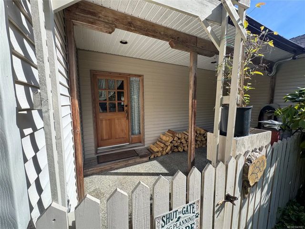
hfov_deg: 102.1
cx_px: 152
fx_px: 123
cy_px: 114
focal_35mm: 14
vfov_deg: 85.7
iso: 40
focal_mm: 2.22
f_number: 2.2
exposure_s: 1/307
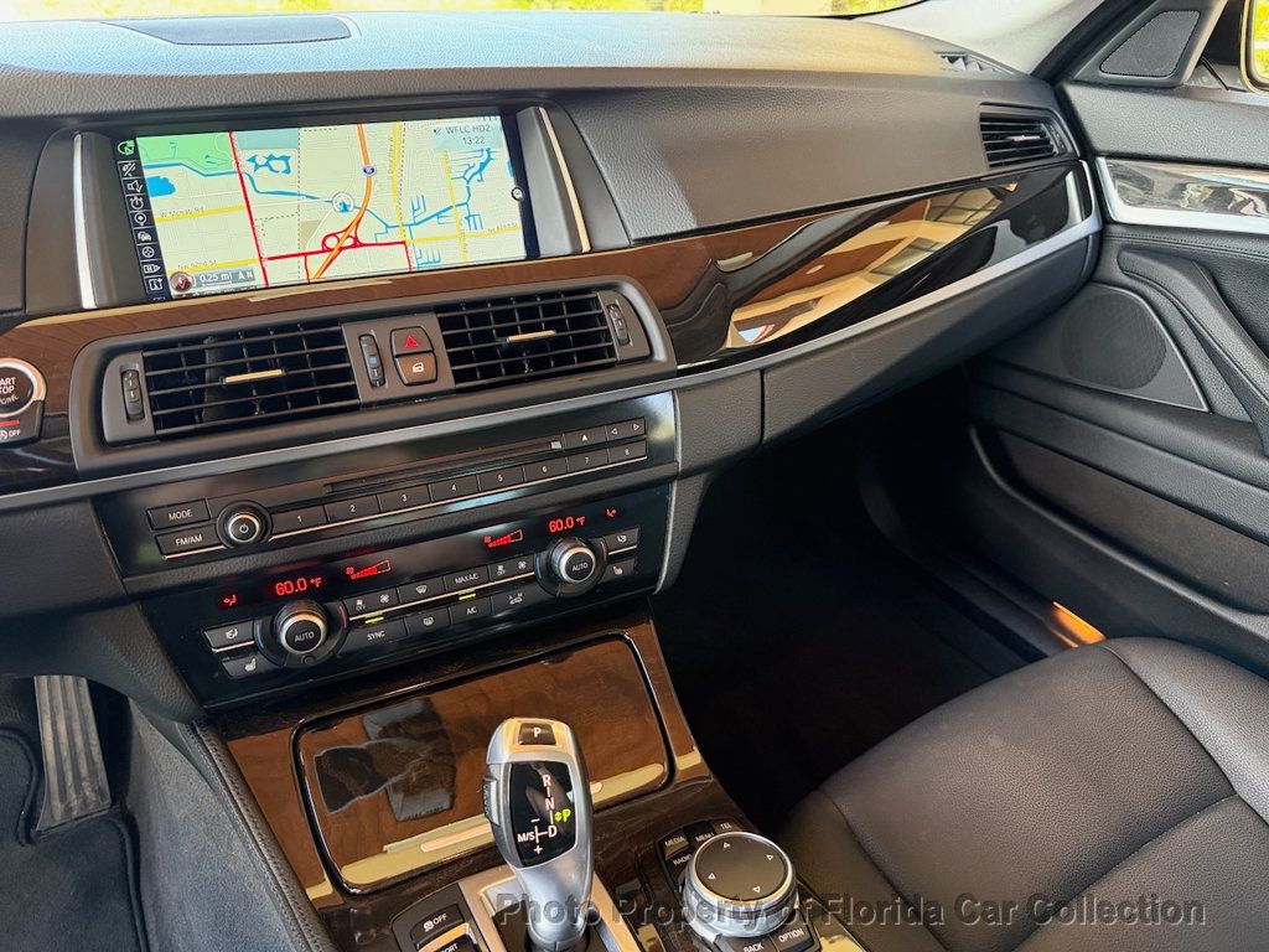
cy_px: 476
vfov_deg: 56.8
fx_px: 880
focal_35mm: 24
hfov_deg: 71.6
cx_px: 634
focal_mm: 6.76
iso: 400
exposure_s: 1/60
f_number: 1.78
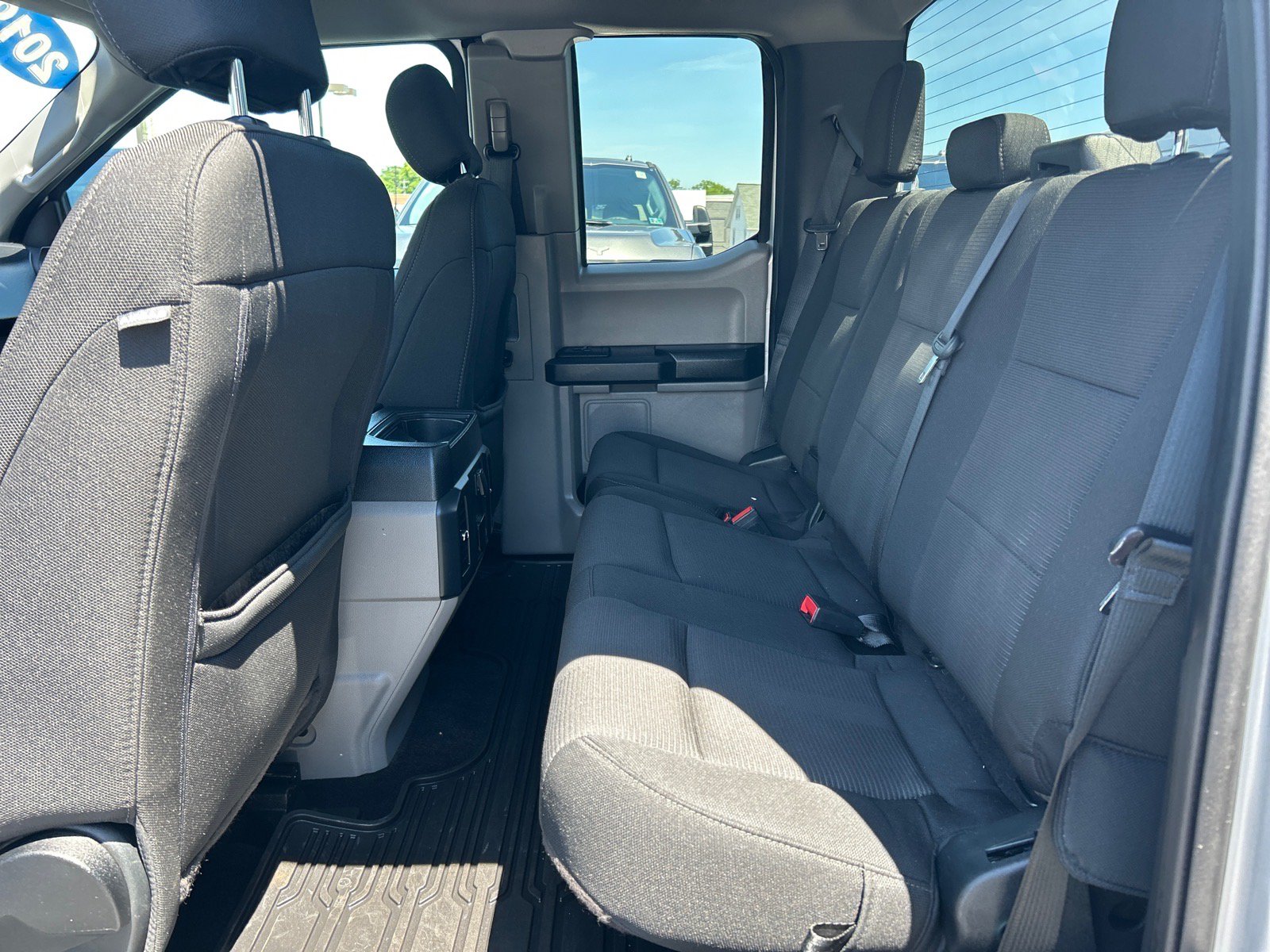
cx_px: 635
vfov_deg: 53.1
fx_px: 954
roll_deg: -0.3
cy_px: 476
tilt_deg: -15.4
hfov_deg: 67.3
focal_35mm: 26
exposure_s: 1/151
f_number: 1.5
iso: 50
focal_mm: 5.7
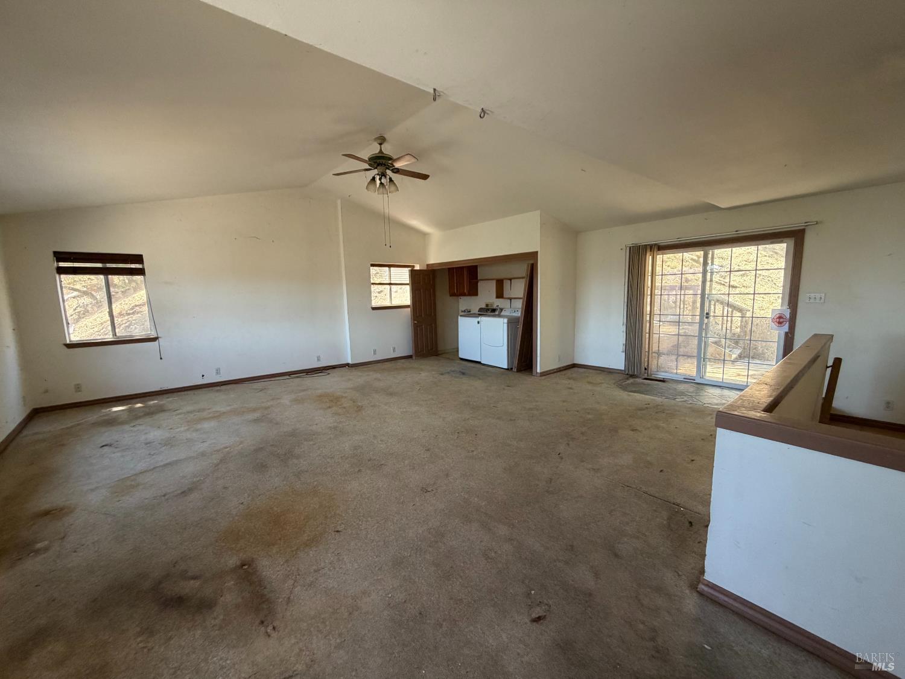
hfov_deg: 102.1
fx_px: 366
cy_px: 340
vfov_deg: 85.7
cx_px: 452
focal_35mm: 14
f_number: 2.2
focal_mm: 2.22
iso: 250
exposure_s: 1/121
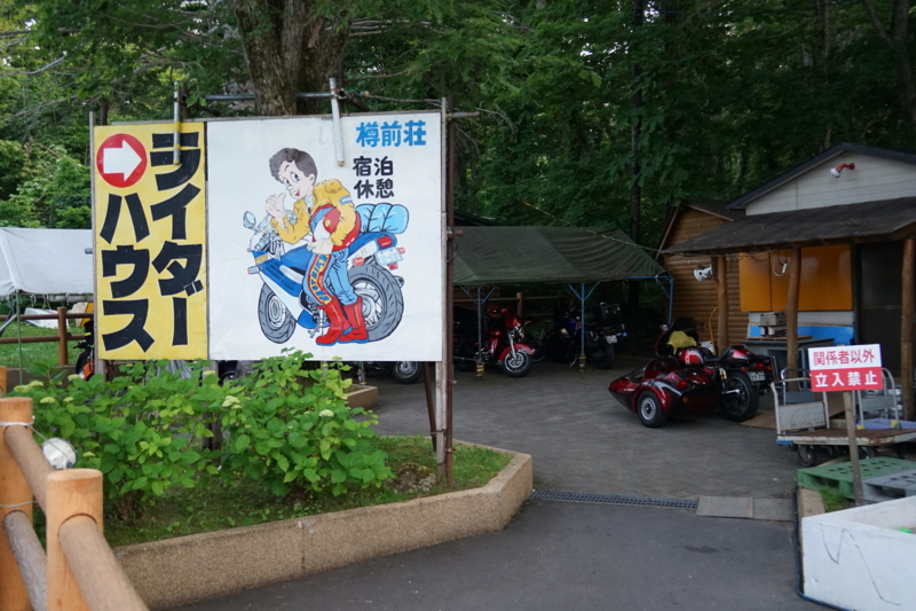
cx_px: 458
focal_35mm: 39
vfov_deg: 34.2
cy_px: 306
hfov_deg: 49.6
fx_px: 992
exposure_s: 1/160
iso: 1250
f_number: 4
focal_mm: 26
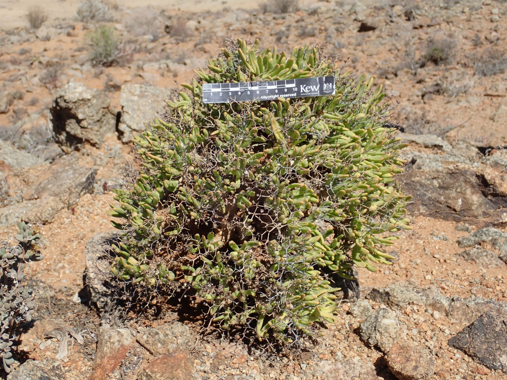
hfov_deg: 36.2
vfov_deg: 27.5
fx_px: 776
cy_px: 190
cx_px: 254
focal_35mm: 53
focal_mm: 9.61
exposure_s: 1/640
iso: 100
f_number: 4.5
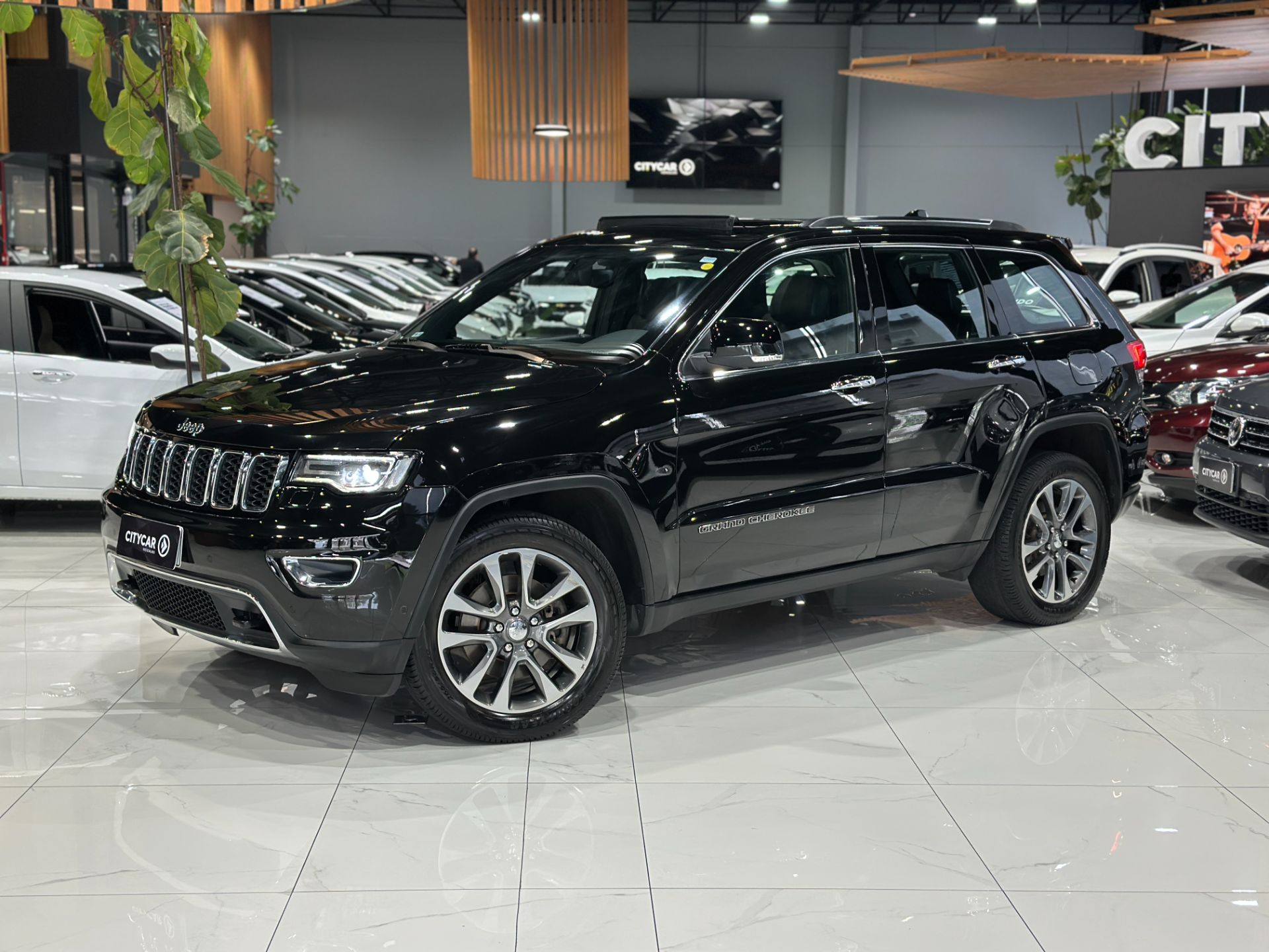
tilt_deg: -7.1
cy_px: 476
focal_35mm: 48
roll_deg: -0.8
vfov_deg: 30.3
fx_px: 1760
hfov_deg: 39.7
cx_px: 634
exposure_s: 1/60
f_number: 1.78
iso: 100
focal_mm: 6.86
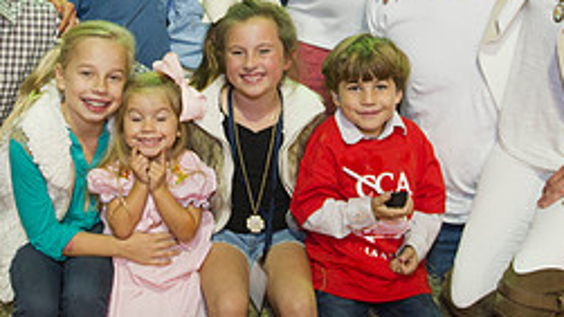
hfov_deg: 36.0
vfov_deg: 20.1
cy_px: 4
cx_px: 243
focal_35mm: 58
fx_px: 867
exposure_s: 1/60
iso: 1250
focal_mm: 24
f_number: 2.8
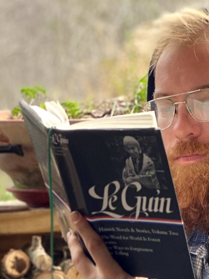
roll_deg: +1.0
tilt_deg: -12.4
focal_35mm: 158
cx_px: 95
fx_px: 1272
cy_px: 369
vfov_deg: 12.1
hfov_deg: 9.4
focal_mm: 6
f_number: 2
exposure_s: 1/122
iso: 100
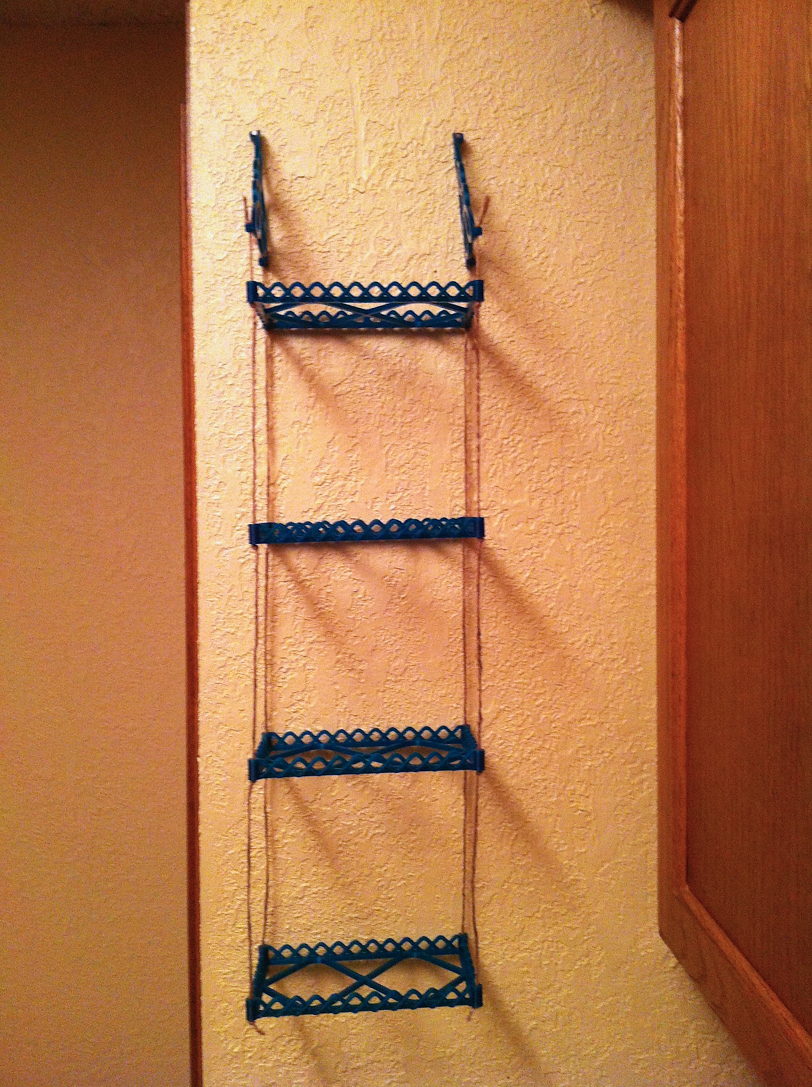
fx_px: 1098
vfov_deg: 52.7
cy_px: 544
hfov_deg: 40.6
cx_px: 406
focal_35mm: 35
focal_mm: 3.85
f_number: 2.8
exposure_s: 1/15
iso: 200
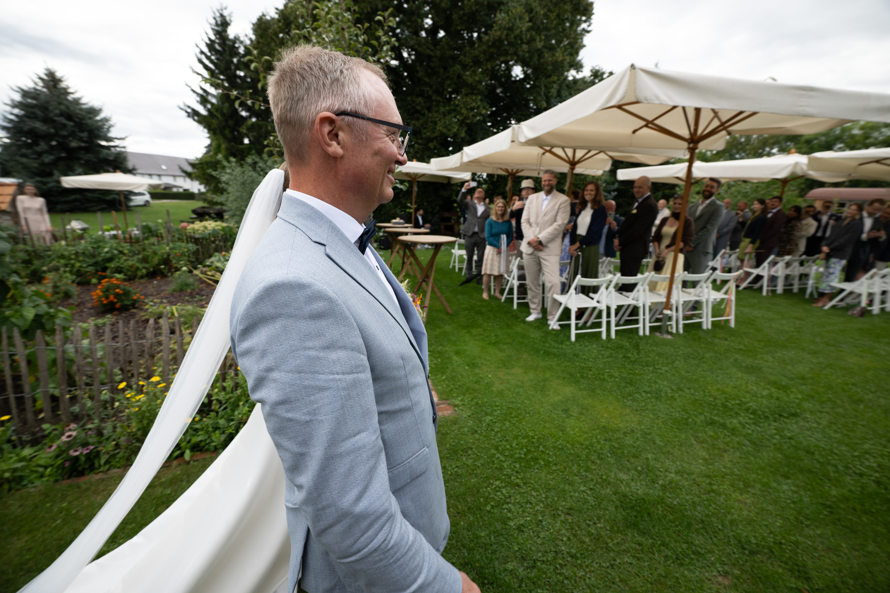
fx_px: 346
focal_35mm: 14
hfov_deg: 104.3
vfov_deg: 81.2
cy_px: 296
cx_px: 445
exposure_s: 1/320
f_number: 4.5
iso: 200
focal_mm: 14
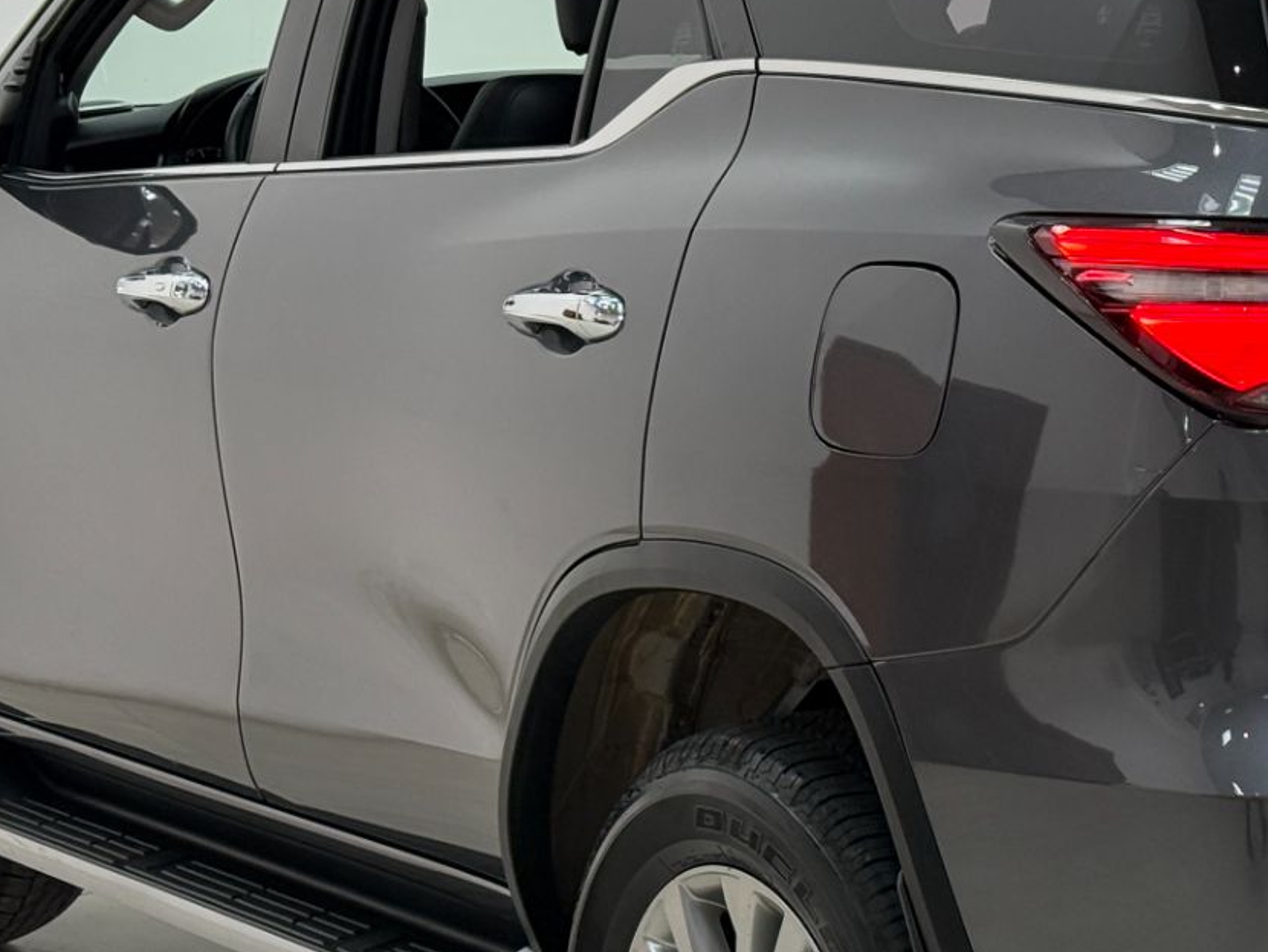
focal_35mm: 111
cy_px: 445
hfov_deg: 17.5
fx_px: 4067
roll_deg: +1.0
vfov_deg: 13.3
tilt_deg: -6.3
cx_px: 1121
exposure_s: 1/120
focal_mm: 6.76
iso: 160
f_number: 1.78
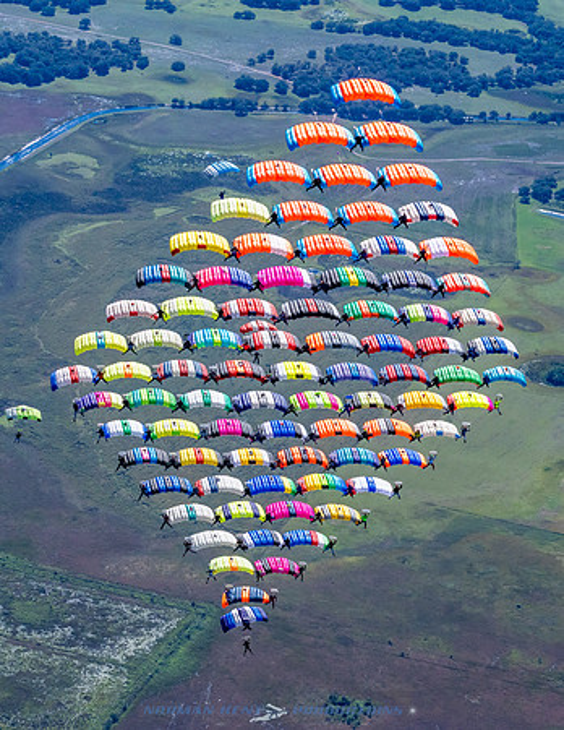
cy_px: 406
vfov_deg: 15.8
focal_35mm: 123
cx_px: 416
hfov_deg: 12.3
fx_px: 2619
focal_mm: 70
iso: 1250
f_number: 10
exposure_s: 1/2000
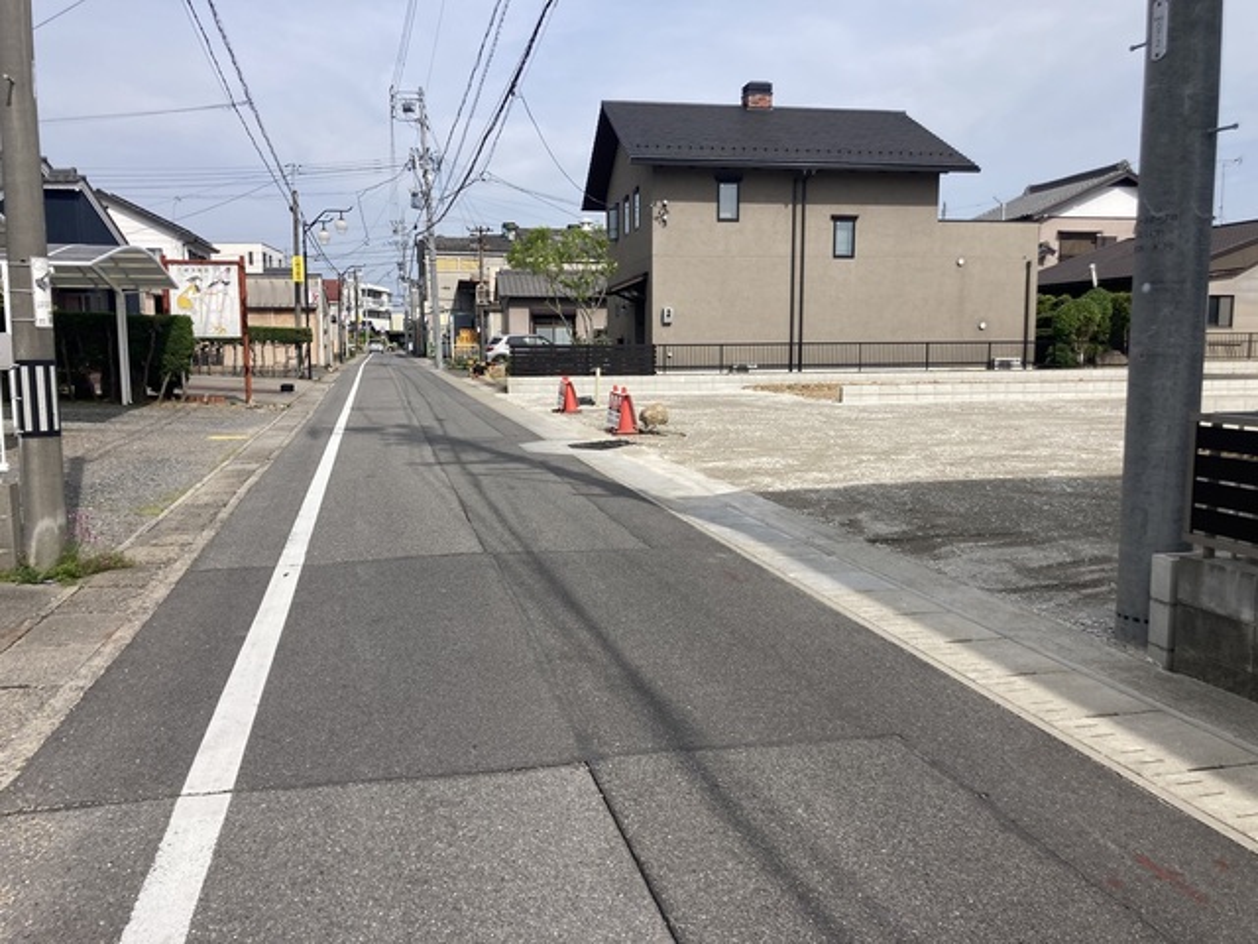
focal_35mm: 28
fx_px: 1018
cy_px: 472
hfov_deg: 63.4
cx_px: 629
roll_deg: -0.6
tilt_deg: -5.9
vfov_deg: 49.7
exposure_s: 1/2558
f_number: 1.8
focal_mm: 3.99
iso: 20
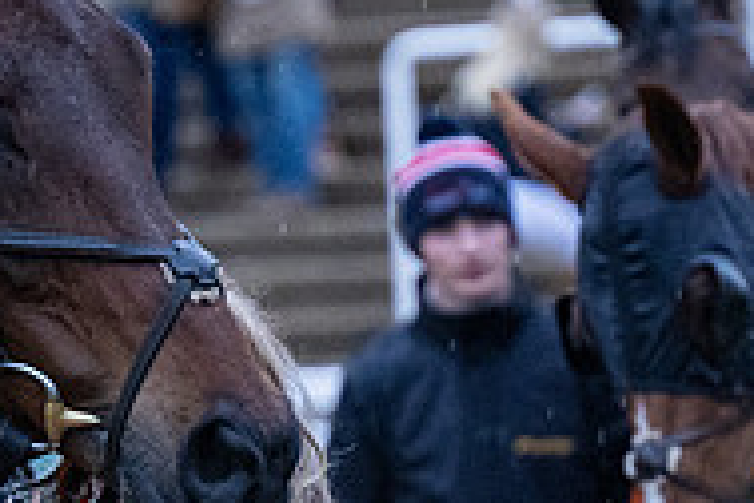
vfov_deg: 2.3
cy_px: 492
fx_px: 12356
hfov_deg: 3.5
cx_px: 261
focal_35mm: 590
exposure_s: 1/500
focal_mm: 140
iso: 3200
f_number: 4
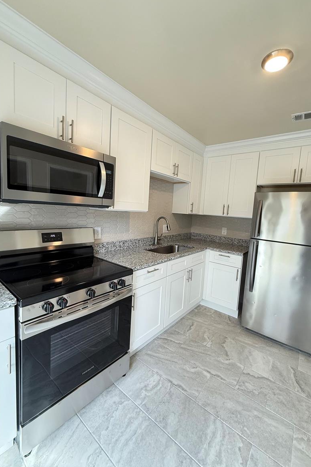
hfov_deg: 77.3
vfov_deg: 100.4
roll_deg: -4.9
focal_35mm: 15
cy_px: 230
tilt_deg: -4.5
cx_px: 165
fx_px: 194
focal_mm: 2.22
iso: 250
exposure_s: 1/99
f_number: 2.2
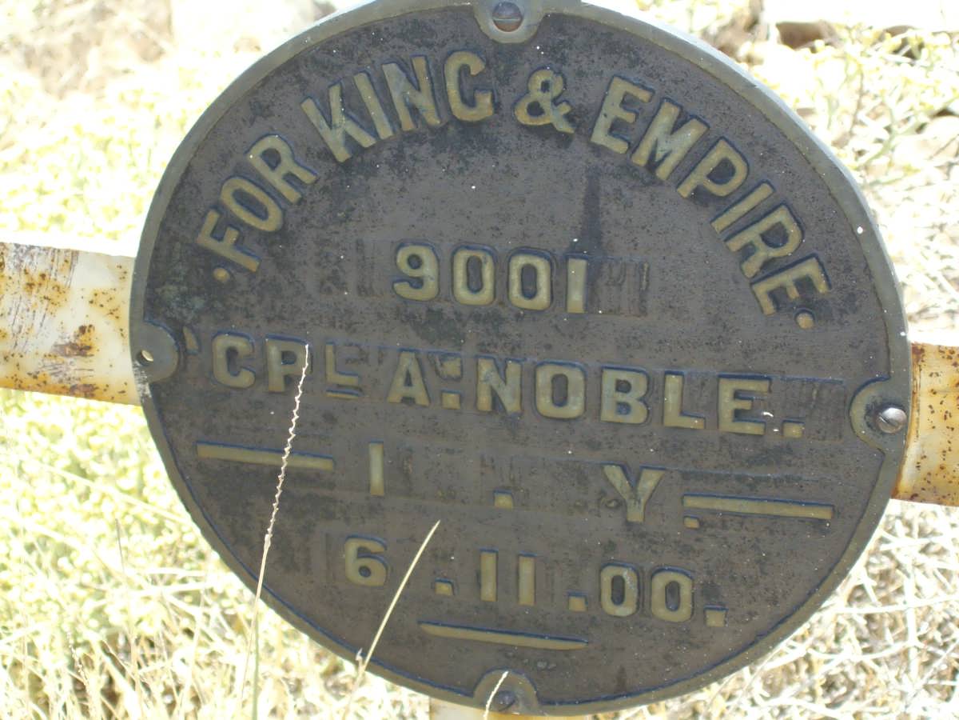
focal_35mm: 87
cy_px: 360
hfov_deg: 22.5
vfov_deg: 17.0
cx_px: 480
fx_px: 2410
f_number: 4.3
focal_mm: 14
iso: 160
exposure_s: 1/320
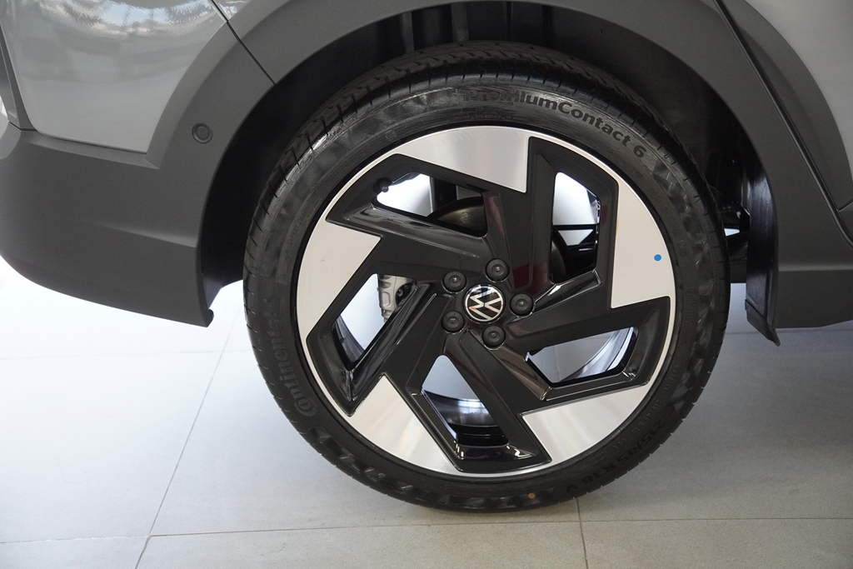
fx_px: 1351
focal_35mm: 57
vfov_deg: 23.8
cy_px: 284
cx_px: 426
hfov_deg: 35.0
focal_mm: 38
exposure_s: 1/160
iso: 2500
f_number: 2.8
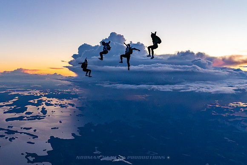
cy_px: 71
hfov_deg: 43.4
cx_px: 61
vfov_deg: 30.7
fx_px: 300
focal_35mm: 44
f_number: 4
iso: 1000
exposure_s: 1/2000
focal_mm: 28
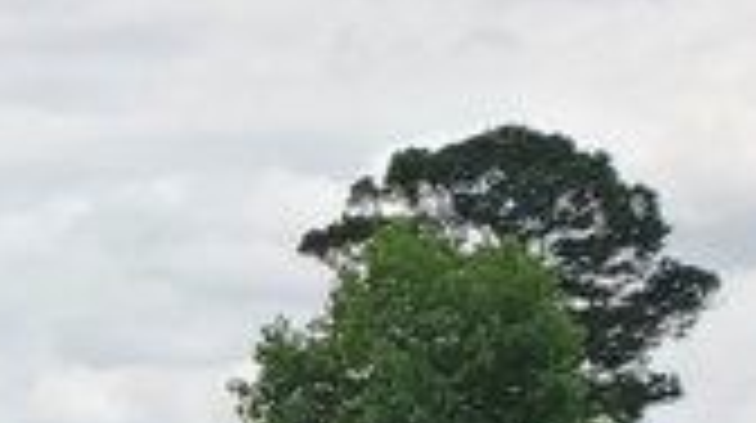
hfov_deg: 10.8
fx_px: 3464
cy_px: 1138
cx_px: -981
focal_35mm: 173
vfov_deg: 6.5
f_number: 2.4
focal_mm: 4.3
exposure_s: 1/1002
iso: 50
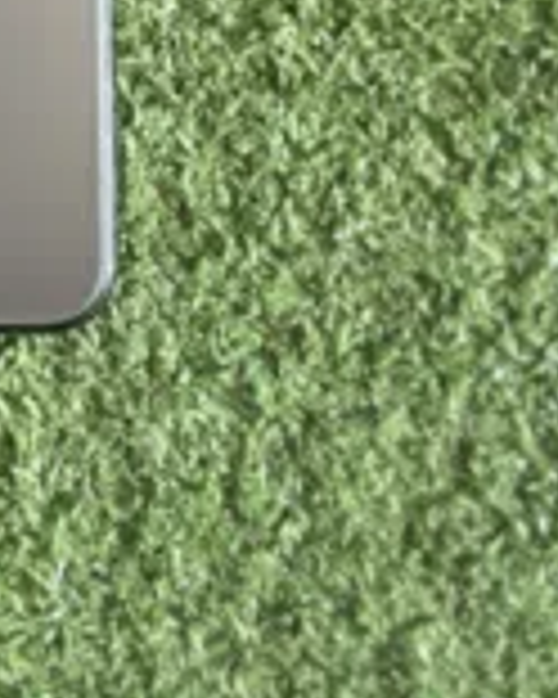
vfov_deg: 15.2
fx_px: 2498
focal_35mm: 121
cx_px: -108
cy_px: -176
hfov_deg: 12.5
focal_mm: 6.86
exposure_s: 1/40
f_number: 1.78
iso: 500
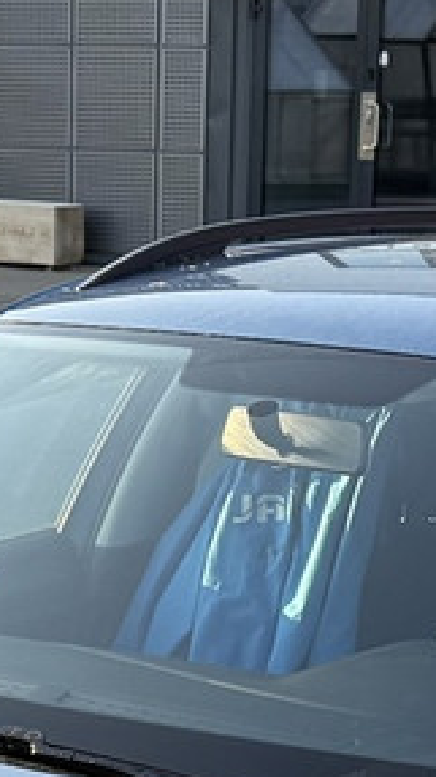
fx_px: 3007
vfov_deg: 14.1
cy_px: 1007
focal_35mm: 146
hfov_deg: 8.3
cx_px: 138
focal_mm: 6.76
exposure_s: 1/567
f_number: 1.78
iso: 100
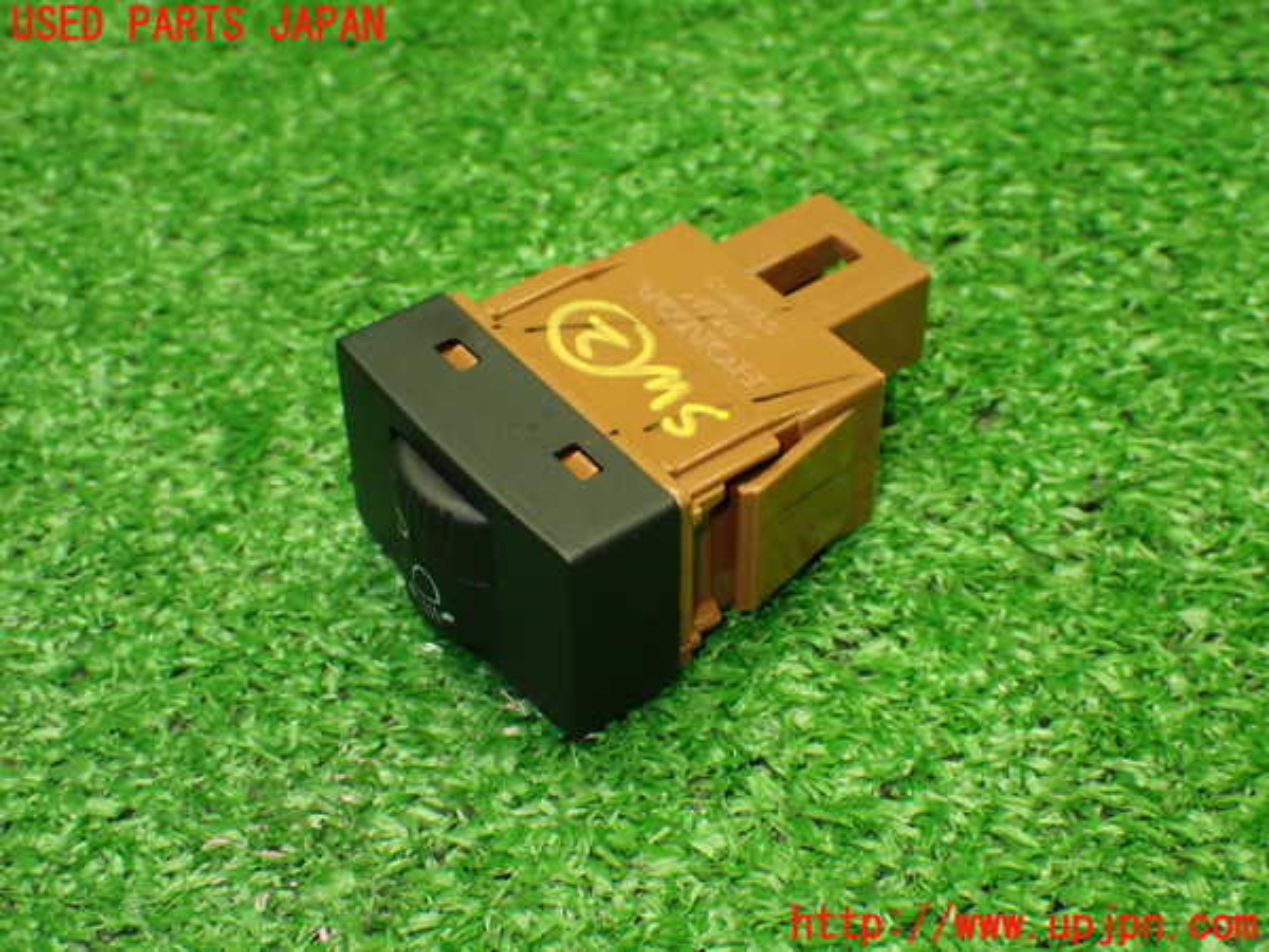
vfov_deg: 25.2
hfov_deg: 33.2
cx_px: 634
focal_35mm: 58
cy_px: 476
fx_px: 2126
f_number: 3.5
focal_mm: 10.35
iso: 800
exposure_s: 1/60
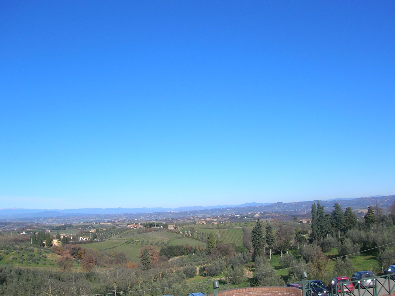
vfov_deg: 41.7
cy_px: 148
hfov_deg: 54.0
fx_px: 388
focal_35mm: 34
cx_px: 198
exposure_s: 1/461
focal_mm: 5.7
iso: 50
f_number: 4.9
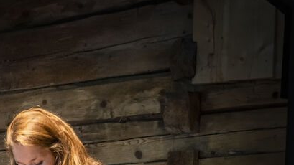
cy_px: 356
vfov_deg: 9.1
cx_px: 60
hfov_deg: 17.3
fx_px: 959
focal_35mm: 123
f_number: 5.6
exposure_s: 1/40
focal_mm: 48
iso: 1000
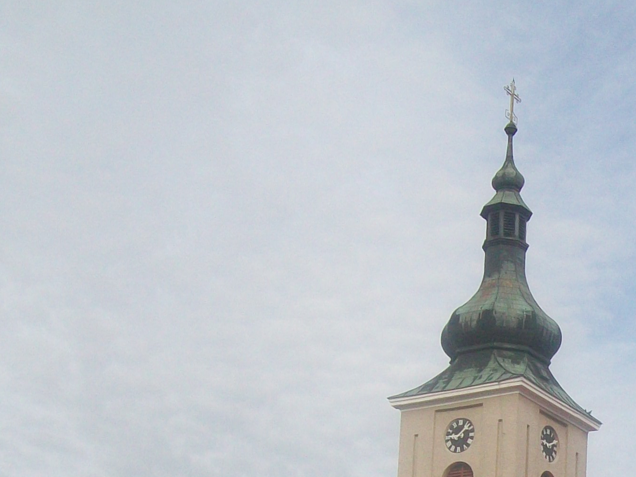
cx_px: 668
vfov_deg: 15.2
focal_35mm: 93
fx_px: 1709
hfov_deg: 20.3
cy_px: 606
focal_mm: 6
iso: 64
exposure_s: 1/400
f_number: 4.8
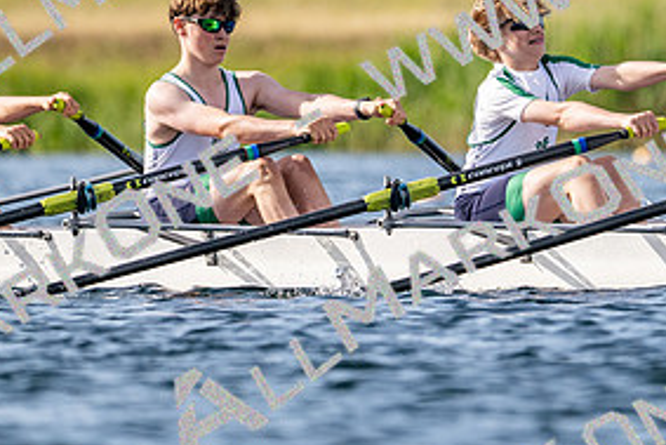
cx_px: 652
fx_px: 22803
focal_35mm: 1232
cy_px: 107
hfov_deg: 1.7
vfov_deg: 1.1
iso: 360
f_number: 4.5
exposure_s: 1/2500
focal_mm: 400
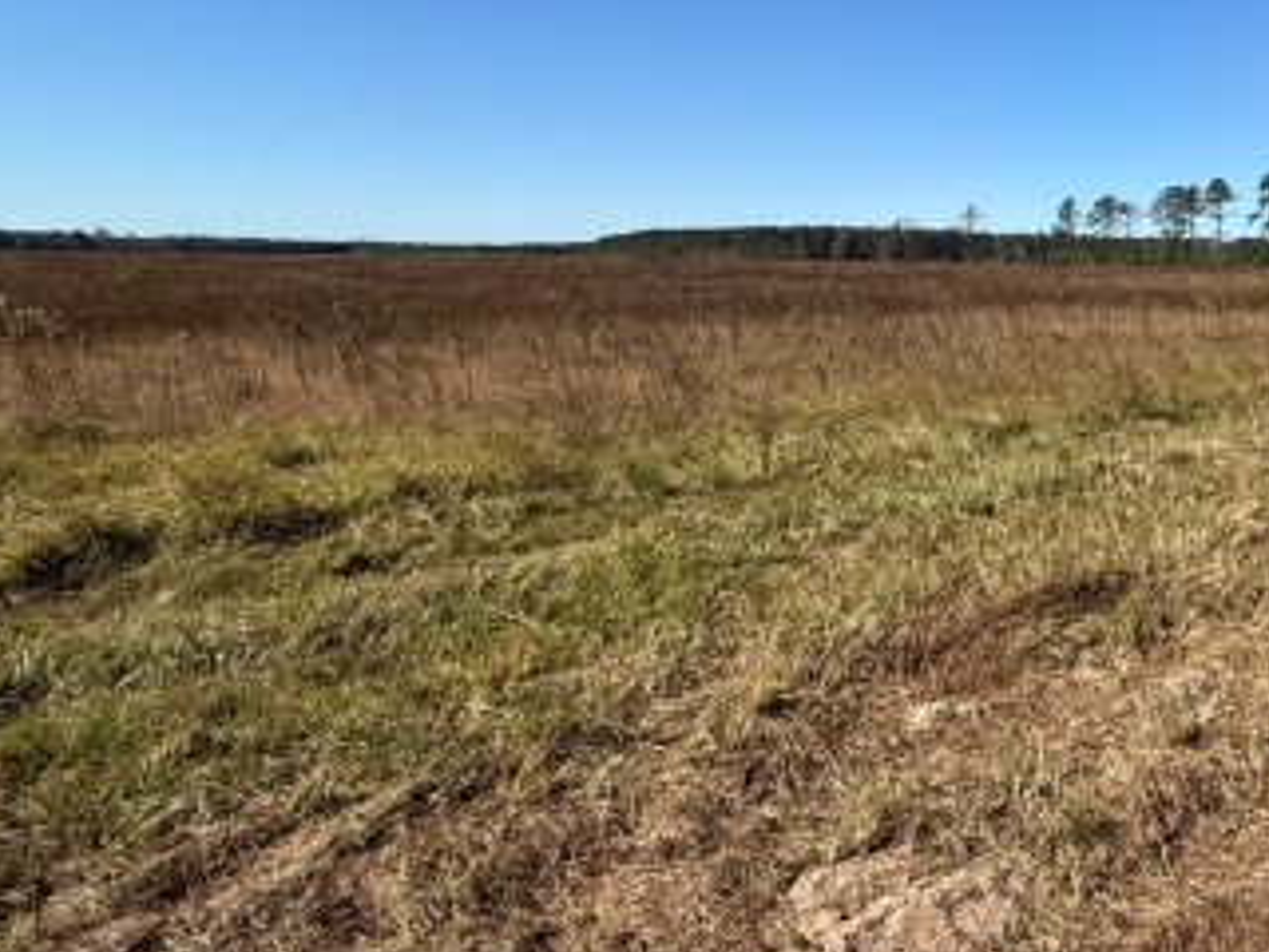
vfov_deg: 49.1
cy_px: 337
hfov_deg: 53.6
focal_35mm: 28
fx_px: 1026
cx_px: 1190
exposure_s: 1/2506
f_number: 2.2
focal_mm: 2.22
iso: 50
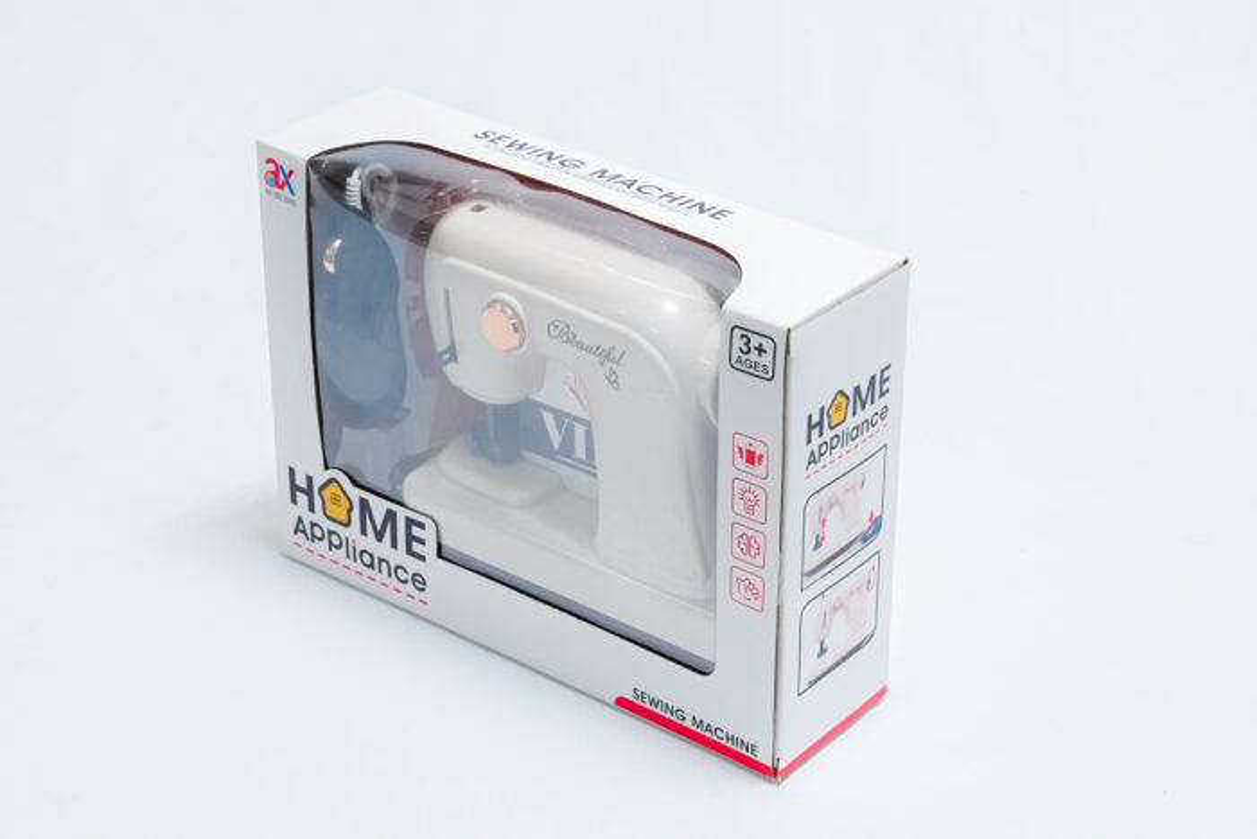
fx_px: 2619
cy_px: 420
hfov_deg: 27.0
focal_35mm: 75
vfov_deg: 18.2
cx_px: 628
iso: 3200
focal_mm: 50
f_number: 11
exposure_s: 1/125
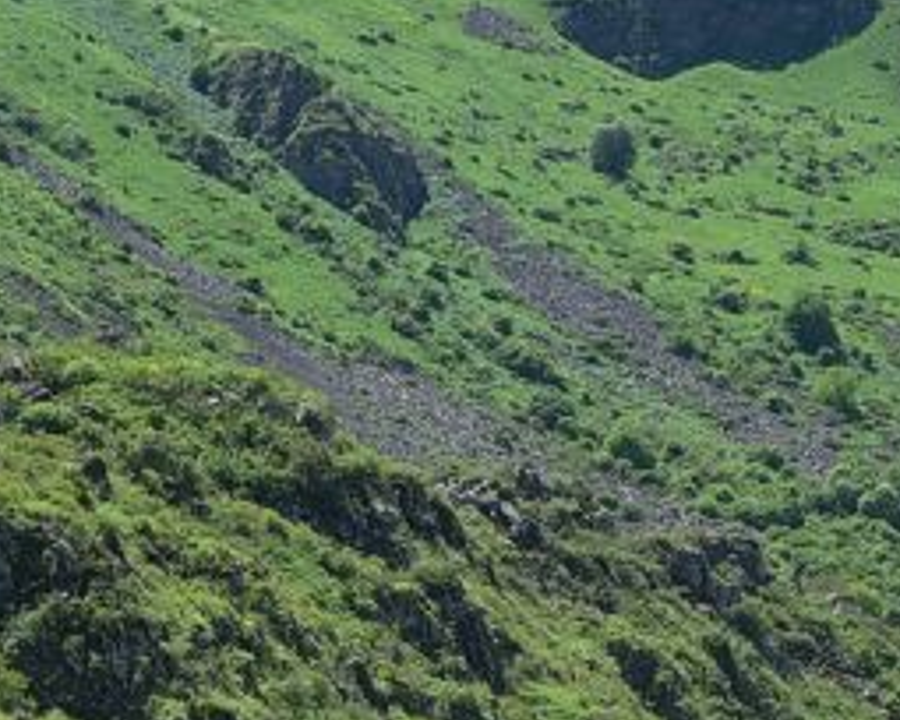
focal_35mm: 239
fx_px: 6366
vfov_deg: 6.4
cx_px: 582
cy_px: 1128
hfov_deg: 8.1
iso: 100
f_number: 10
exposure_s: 1/125
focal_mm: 50
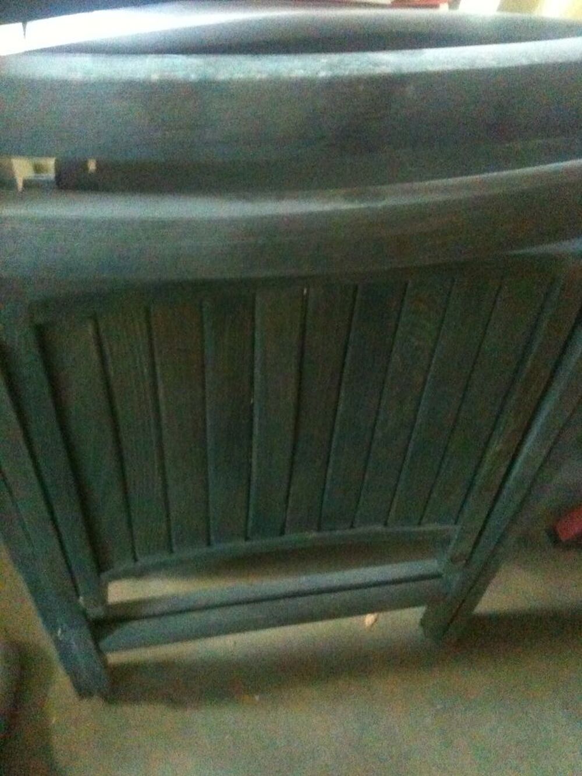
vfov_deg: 52.6
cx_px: 291
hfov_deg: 40.7
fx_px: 784
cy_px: 388
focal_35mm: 35
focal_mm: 3.85
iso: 1000
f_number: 2.8
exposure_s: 1/10
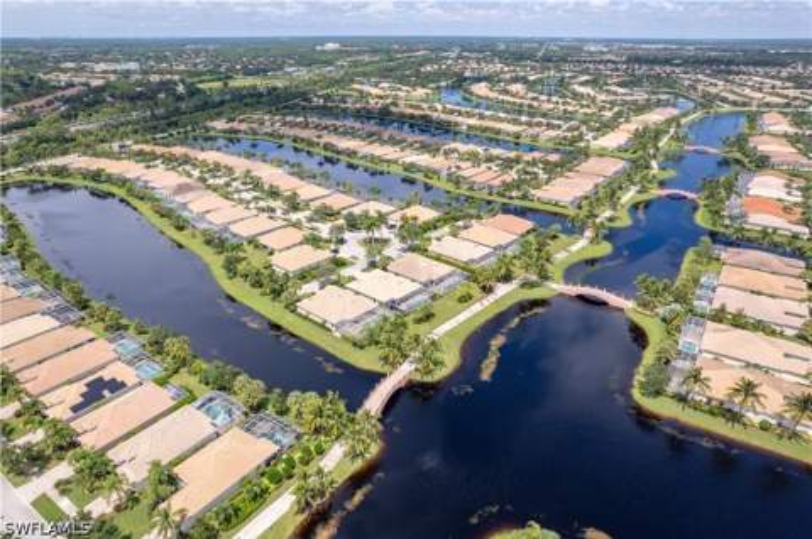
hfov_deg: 78.6
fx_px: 496
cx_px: 406
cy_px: 270
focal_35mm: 22
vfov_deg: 57.1
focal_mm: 8.38
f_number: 2.8
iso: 140
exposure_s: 1/320
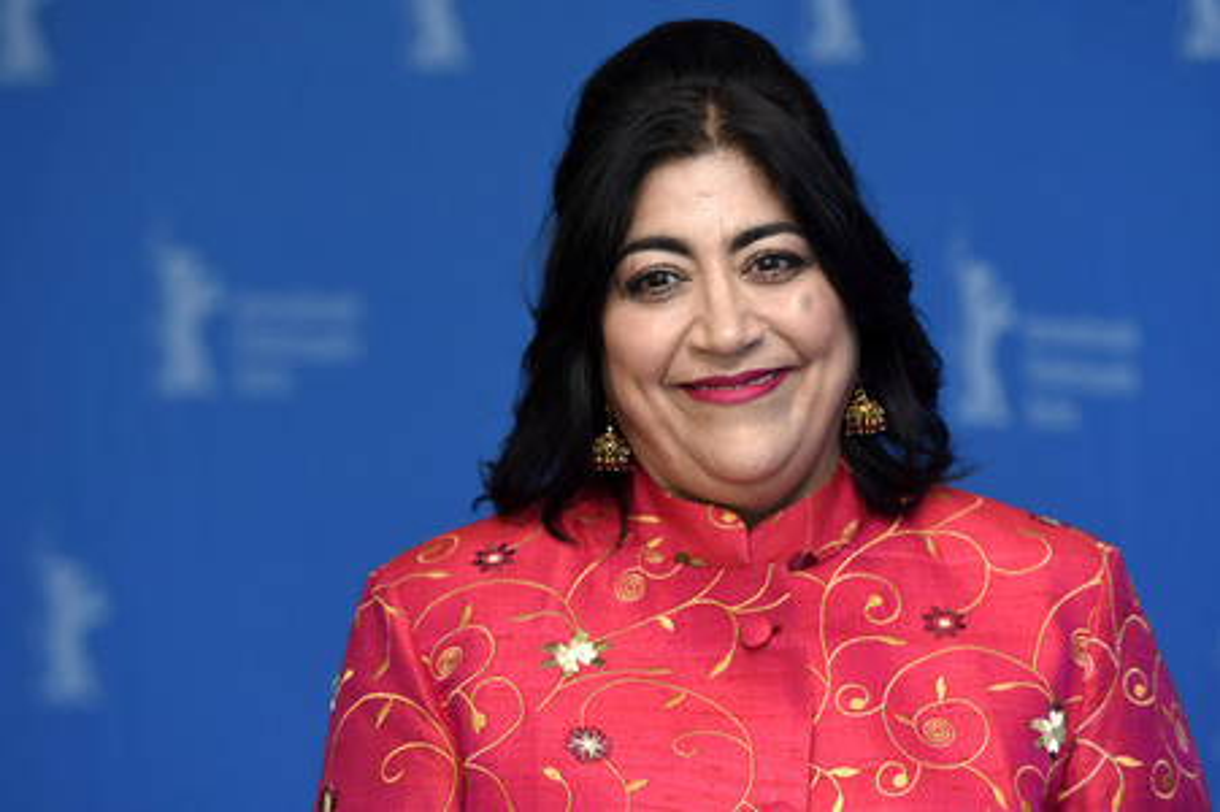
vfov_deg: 5.7
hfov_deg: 8.6
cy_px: 406
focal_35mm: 240
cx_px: 610
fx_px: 8127
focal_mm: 160
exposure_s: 1/320
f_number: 3.5
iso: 640
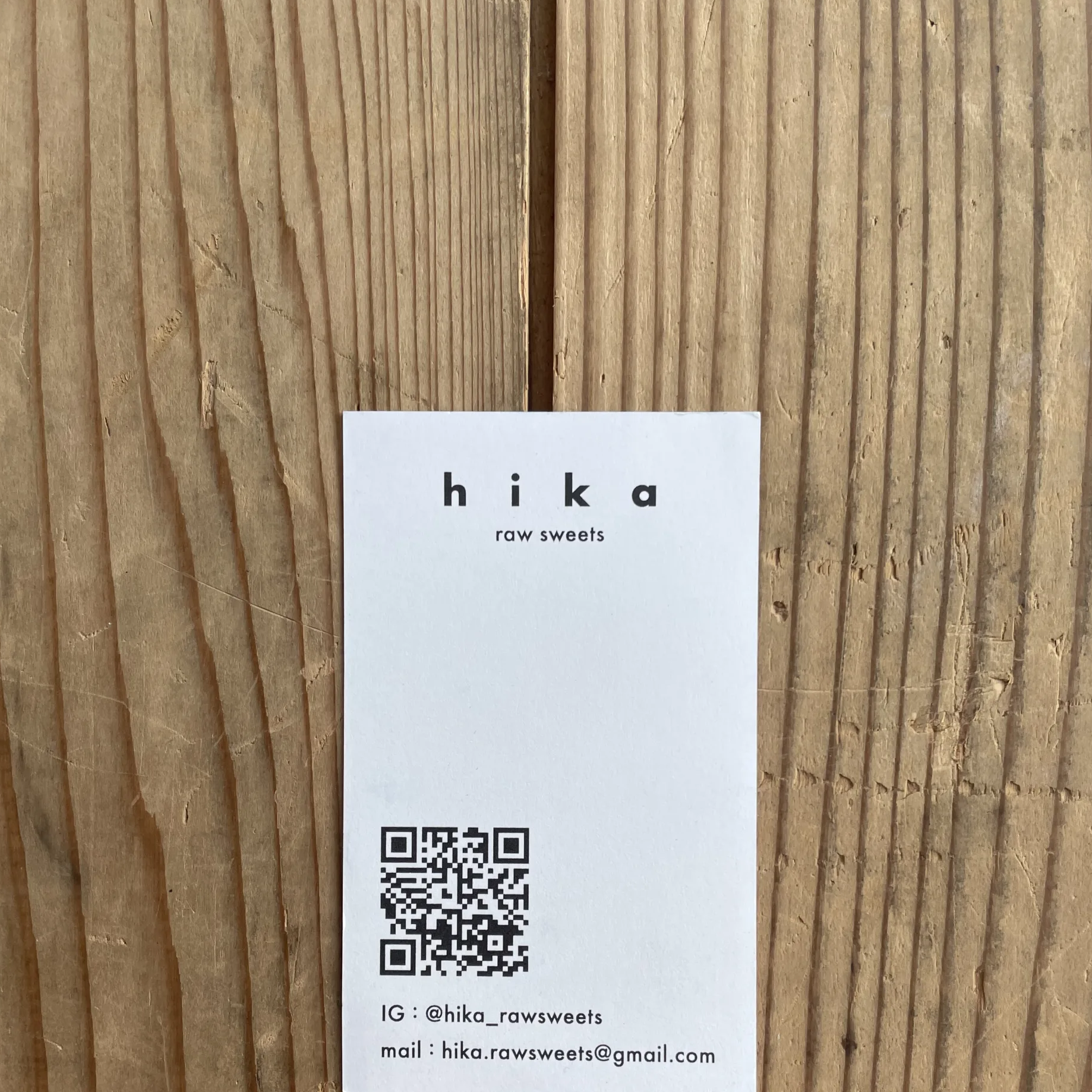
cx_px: 563
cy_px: 708
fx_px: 1142
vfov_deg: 50.4
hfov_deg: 51.1
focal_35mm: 32
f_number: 1.6
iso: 32
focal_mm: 4.2
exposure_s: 1/351
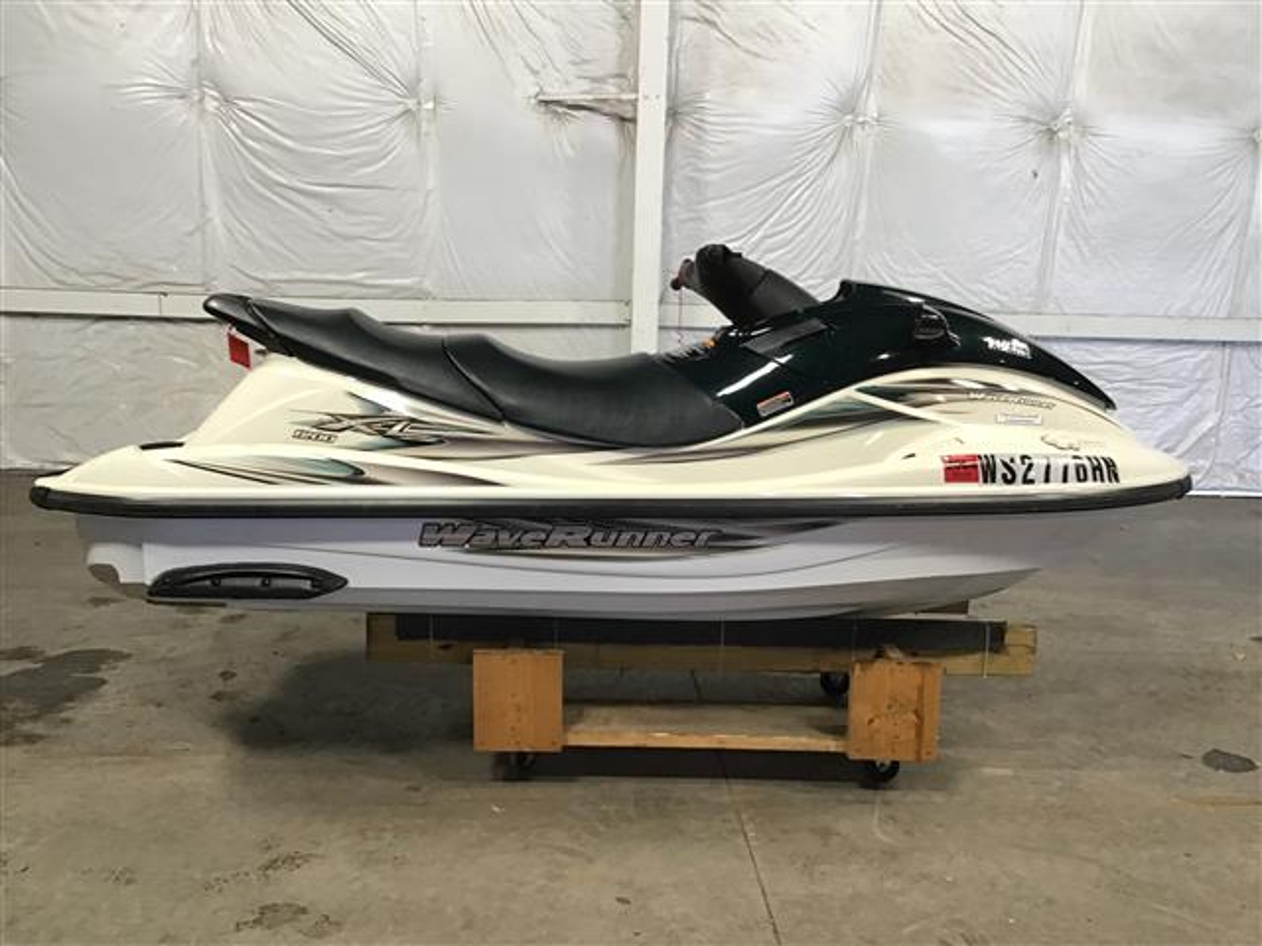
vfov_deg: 45.4
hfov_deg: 58.4
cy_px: 473
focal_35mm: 31
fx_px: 1130
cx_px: 631
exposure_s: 1/30
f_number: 2.4
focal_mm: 3.3
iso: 64
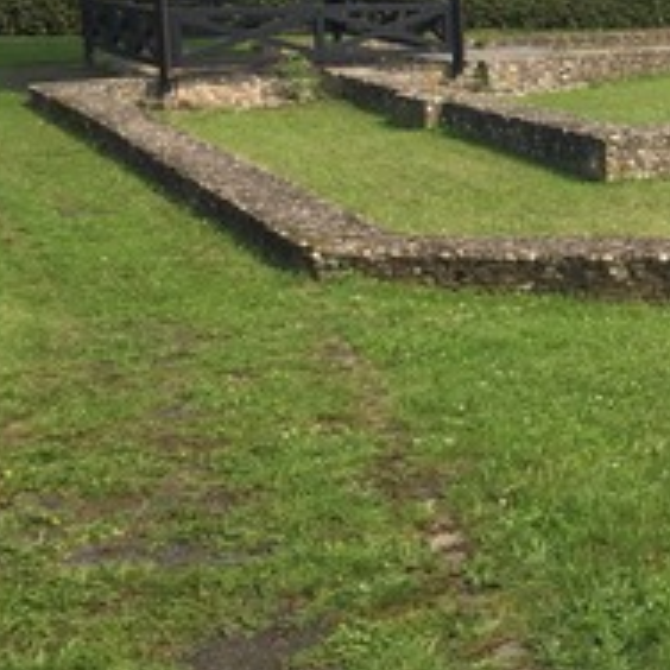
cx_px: 731
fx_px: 1314
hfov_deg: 26.4
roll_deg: -1.3
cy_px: 150
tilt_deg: -9.3
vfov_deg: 28.1
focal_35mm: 60
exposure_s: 1/2198
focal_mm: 4.15
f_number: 2.2
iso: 32
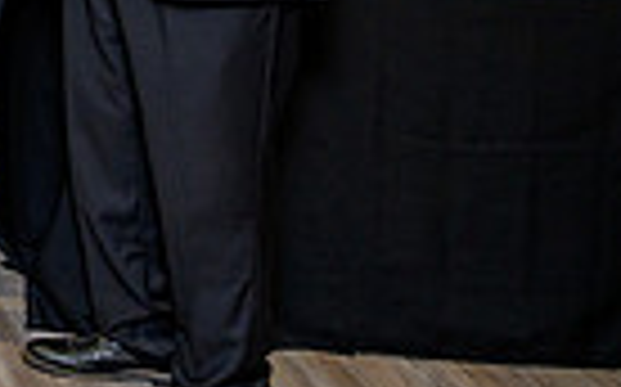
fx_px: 1776
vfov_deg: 11.6
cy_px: -290
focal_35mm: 105
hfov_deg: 15.3
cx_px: -671
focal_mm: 24
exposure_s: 1/200
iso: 1000
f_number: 4
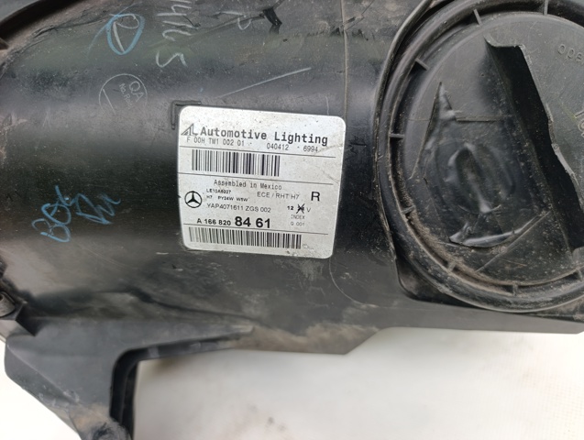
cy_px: 220
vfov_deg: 59.0
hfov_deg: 73.8
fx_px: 389
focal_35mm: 23
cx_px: 292
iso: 100
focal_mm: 6.14
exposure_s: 1/100
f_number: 1.6
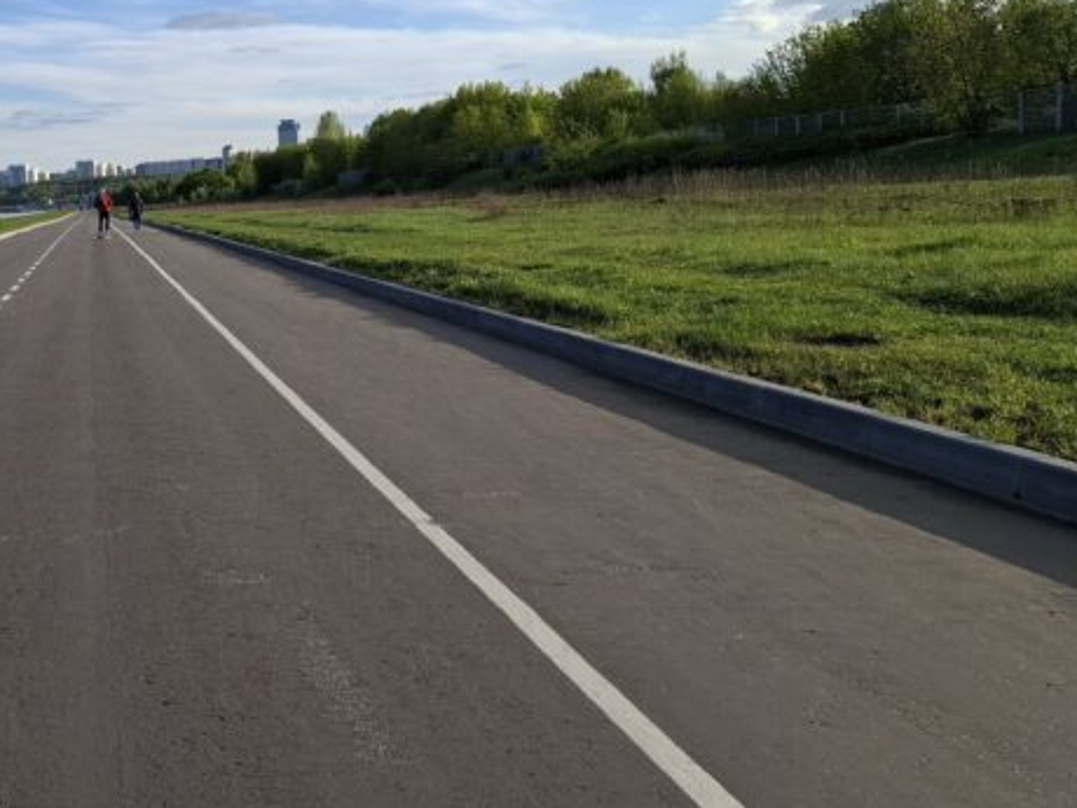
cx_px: 148
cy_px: 314
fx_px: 1245
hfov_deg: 43.5
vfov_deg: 35.8
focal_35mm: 40
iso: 50
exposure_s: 1/1067
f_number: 1.8
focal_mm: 5.54
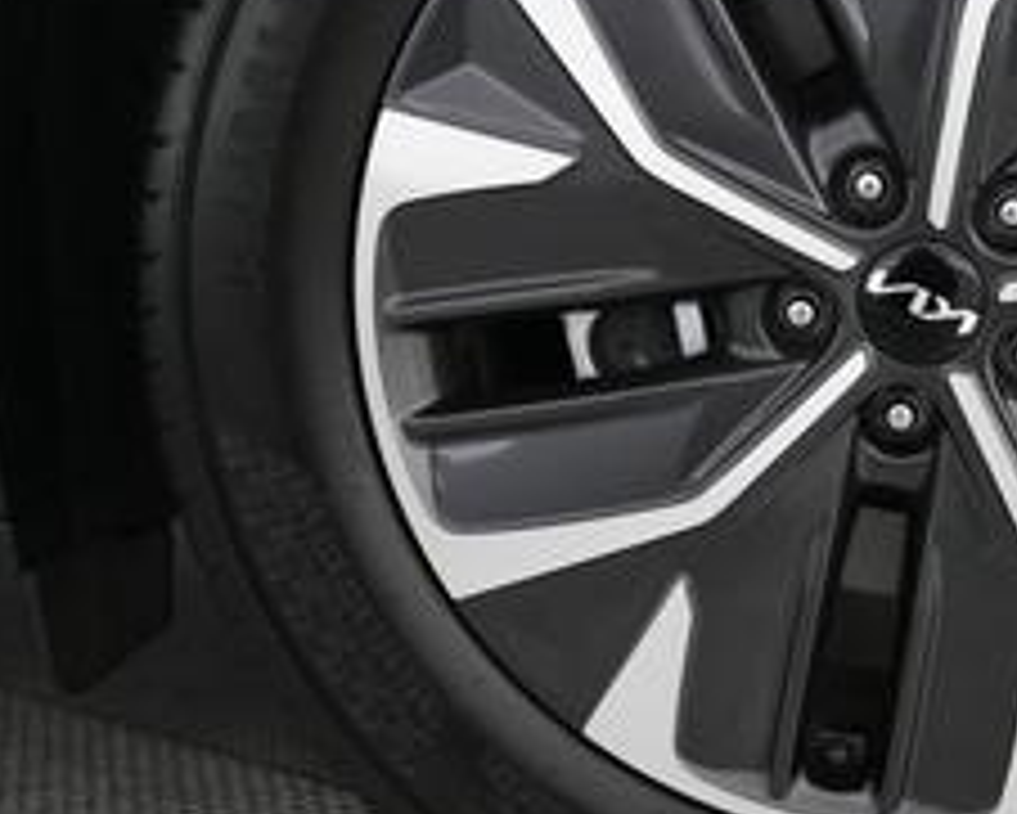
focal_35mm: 69
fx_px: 2078
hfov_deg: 26.6
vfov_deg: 22.1
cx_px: 918
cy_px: 315
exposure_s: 1/160
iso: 4000
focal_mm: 26
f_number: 2.8
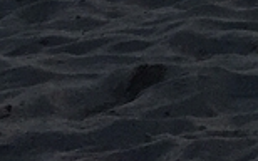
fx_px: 1686
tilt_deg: -7.0
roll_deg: +1.5
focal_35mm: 240
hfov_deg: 7.1
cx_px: 945
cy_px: -438
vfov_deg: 5.0
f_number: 2.2
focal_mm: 4.15
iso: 32
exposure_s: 1/791
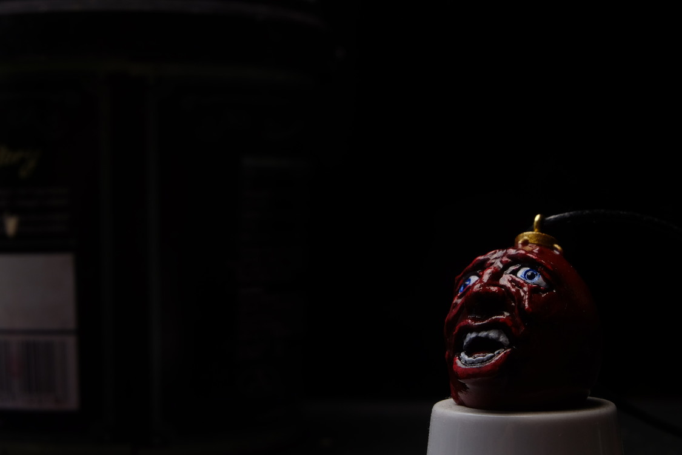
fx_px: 1421
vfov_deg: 18.2
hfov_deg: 27.0
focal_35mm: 75
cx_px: 341
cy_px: 228
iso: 250
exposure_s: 1/8
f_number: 11
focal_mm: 50
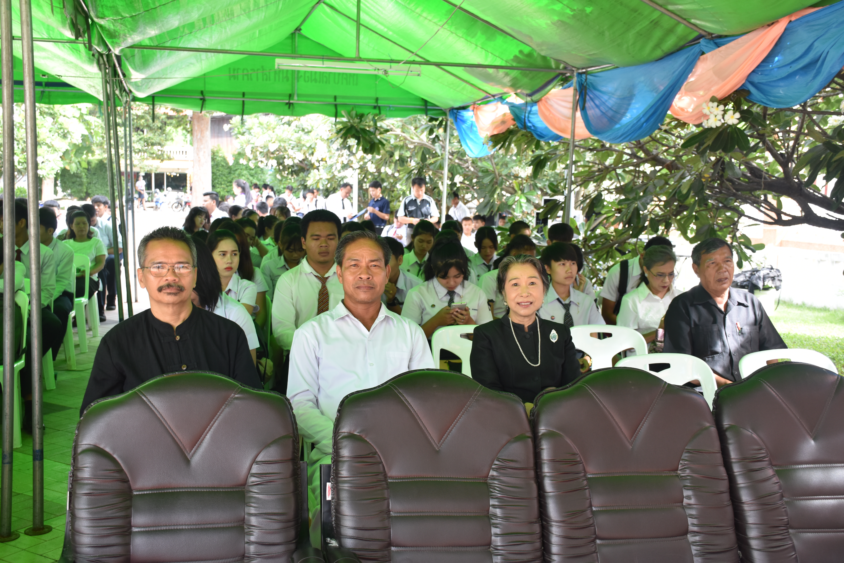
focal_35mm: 39
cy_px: 282
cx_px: 422
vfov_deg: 34.2
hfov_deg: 49.6
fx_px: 914
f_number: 5.6
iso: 400
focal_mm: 26
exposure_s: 1/125
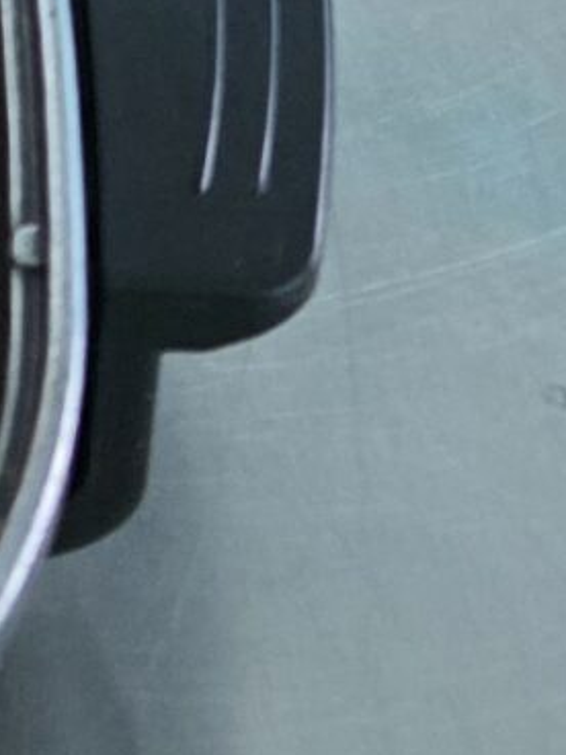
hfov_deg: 7.9
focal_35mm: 160
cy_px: -1368
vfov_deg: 9.9
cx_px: -1198
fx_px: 3488
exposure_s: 1/120
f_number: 1.7
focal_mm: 6.3
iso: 160
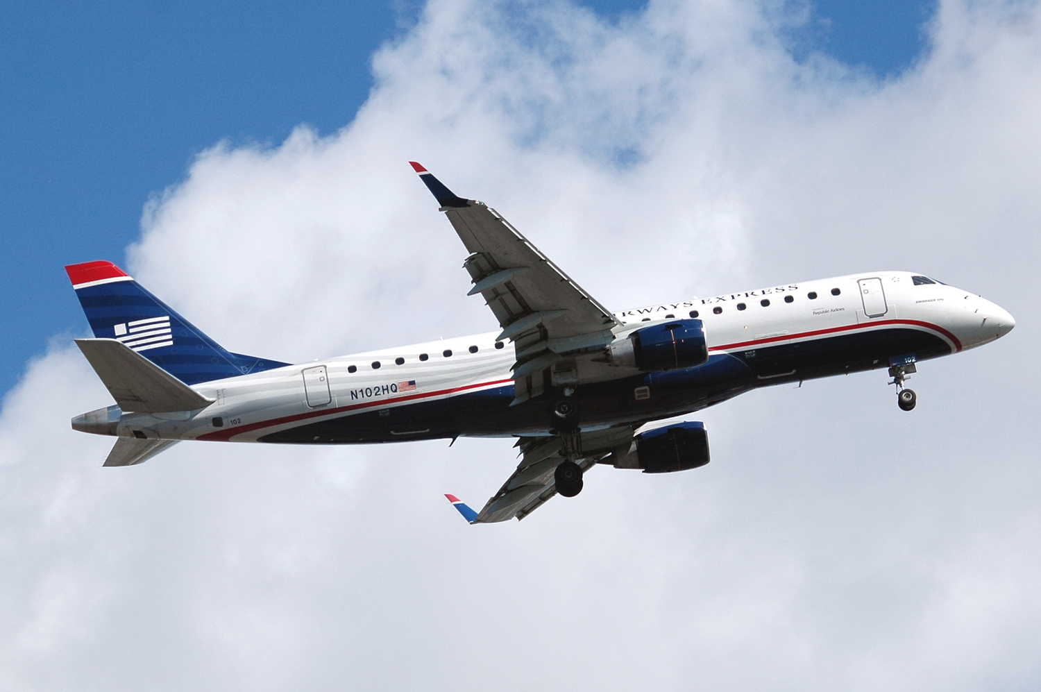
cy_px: 346
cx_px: 520
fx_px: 4117
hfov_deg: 14.4
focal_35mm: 142
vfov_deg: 9.6
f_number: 6.3
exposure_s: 1/1250
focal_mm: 95
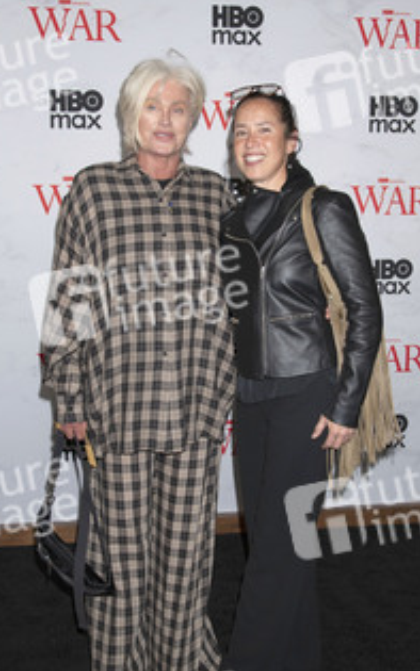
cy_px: 403
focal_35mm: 44
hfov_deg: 29.2
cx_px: 200
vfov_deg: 45.0
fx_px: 805
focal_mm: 34
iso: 640
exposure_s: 1/200
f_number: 6.3
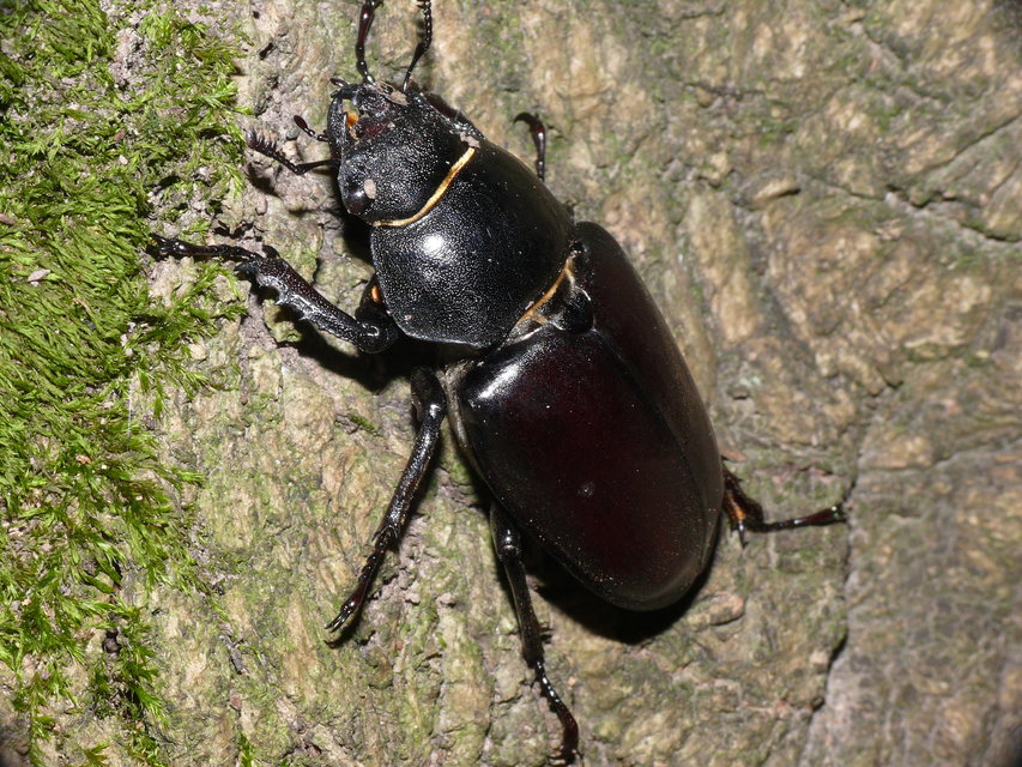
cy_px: 384
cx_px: 511
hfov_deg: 16.7
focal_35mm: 118
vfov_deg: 12.6
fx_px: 3484
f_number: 11
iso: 100
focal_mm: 25
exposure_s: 1/640
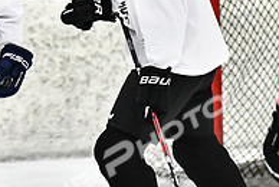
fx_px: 5216
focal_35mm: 672
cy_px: 54
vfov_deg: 2.1
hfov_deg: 3.1
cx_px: -108
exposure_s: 1/1250
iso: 5000
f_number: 2.8
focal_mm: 150
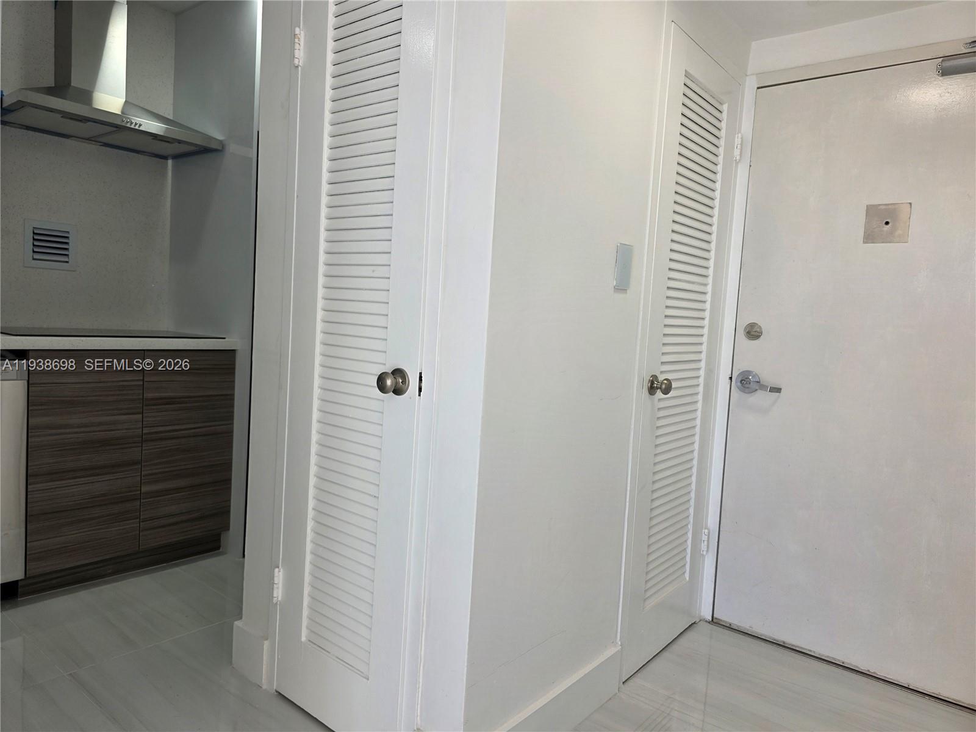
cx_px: 488
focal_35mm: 23
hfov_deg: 73.9
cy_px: 366
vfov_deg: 58.9
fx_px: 648
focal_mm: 6.3
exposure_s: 1/120
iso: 25
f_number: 1.7
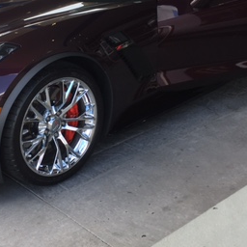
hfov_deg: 26.6
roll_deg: -0.9
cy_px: 62
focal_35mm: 64
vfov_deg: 26.5
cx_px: 63
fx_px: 517
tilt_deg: -18.7
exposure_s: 1/192
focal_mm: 4.15
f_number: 2.2
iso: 25
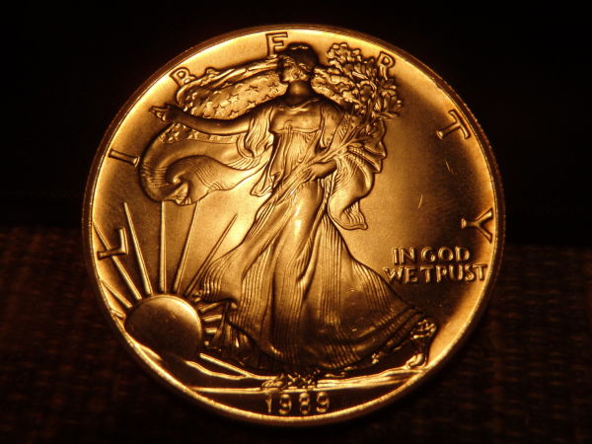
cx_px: 296
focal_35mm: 37
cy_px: 222
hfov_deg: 50.1
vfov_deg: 38.7
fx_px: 633
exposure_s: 1/250
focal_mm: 6.6
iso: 125
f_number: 4.7
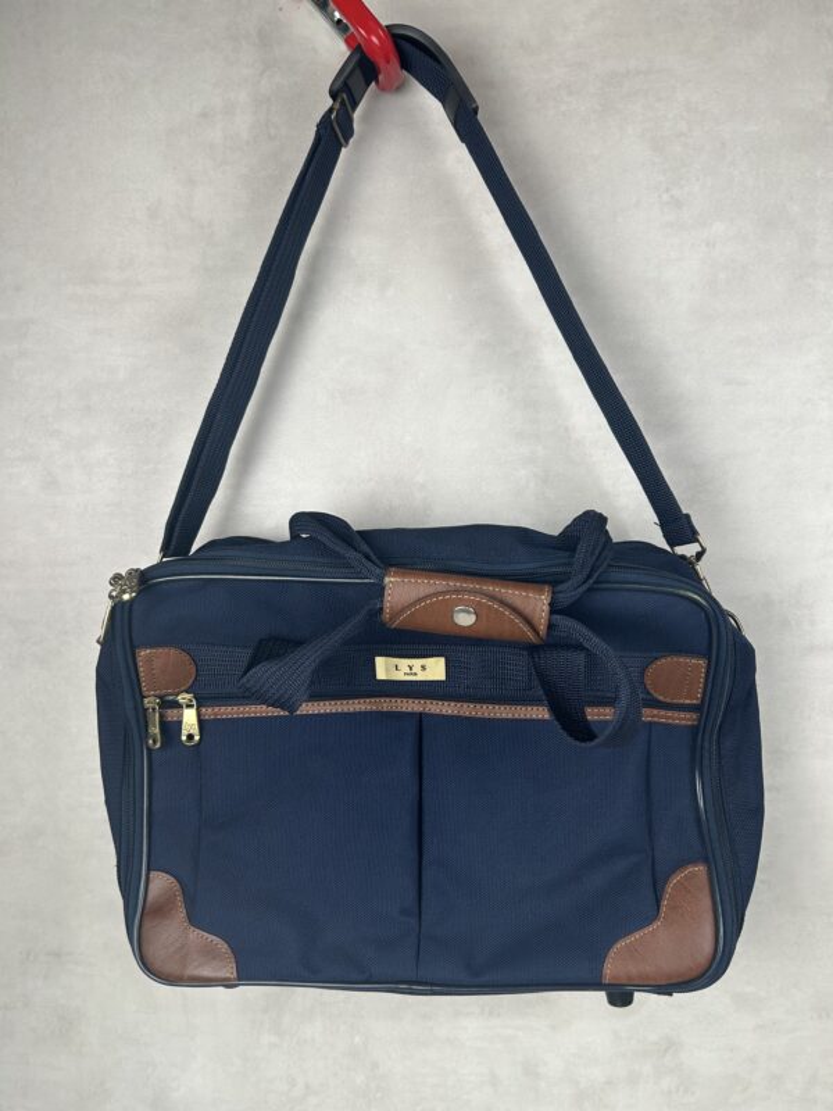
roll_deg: -0.2
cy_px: 556
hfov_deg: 53.1
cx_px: 416
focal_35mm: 26
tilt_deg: -5.4
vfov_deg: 67.3
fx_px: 834
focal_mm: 5.7
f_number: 1.5
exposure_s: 1/109
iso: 32
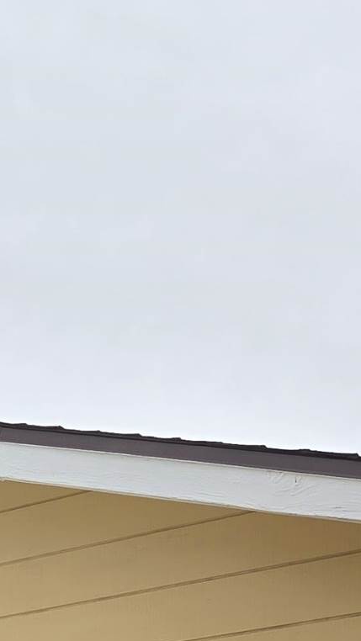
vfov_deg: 18.9
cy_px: 928
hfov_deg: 10.5
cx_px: -472
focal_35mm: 101
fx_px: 1718
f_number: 1.8
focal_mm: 5.4
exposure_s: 1/1925
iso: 25
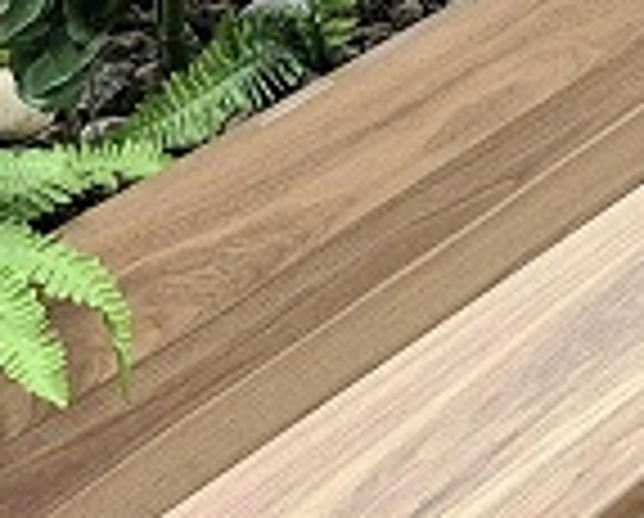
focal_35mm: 155
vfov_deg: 8.6
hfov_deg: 10.7
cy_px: -957
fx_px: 2960
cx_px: 1536
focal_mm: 5.4
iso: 200
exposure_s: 1/100
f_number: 1.8
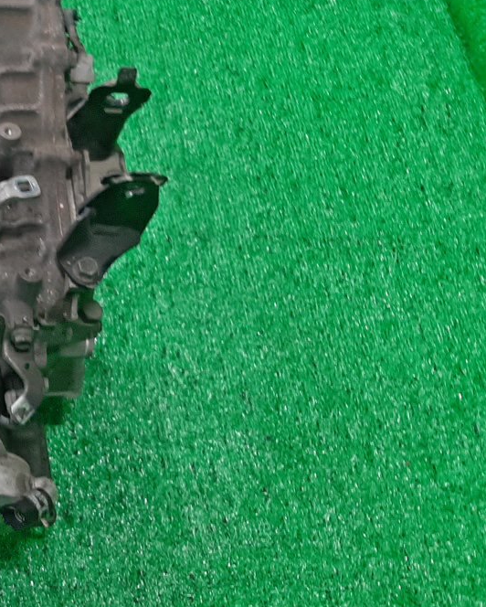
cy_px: 304
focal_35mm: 55
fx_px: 988
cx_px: -120
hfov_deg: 24.6
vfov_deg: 34.1
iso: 93
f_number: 1.7
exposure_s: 1/50
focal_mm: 3.93
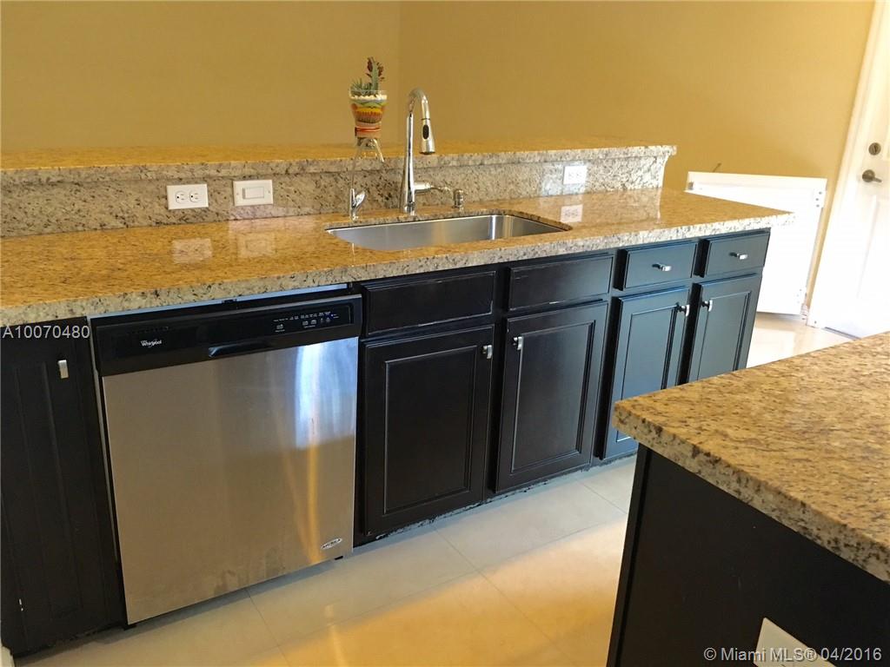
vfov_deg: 48.2
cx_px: 445
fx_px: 746
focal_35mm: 29
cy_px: 334
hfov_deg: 61.7
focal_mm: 4.15
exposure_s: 1/30
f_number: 2.2
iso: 160
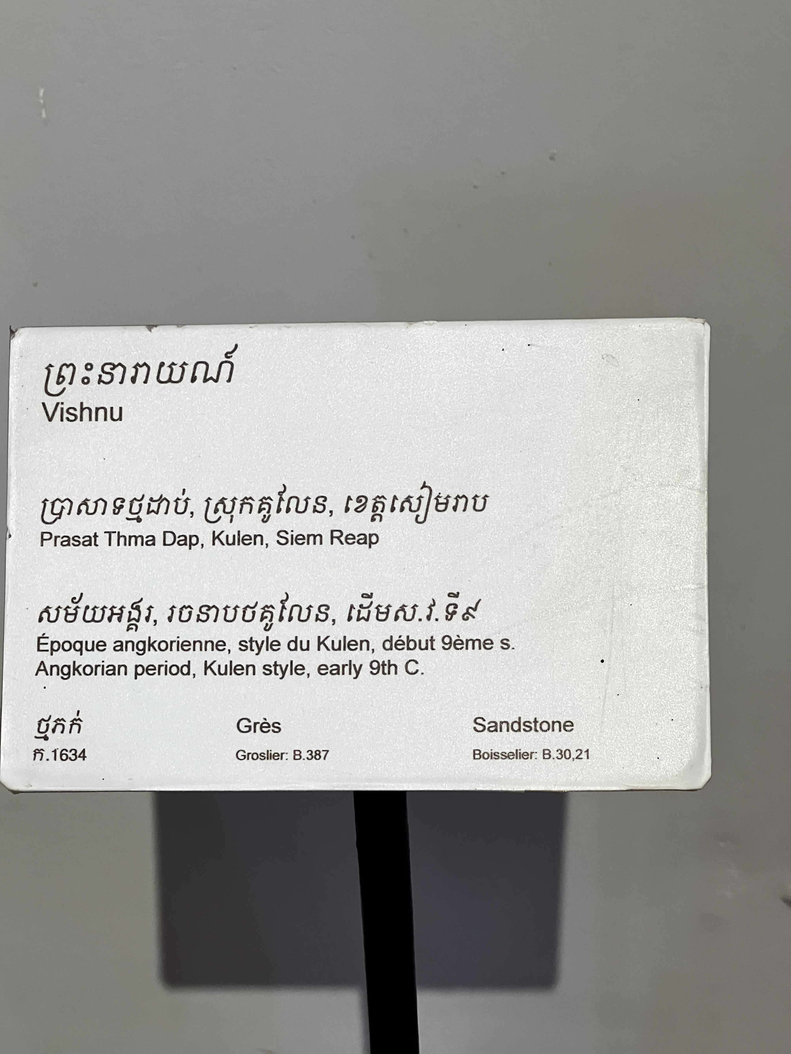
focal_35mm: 85
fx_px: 2590
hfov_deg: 17.4
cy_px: 506
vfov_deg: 23.0
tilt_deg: -38.0
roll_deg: -0.4
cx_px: 357
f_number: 2.8
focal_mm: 9
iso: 250
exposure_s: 1/60
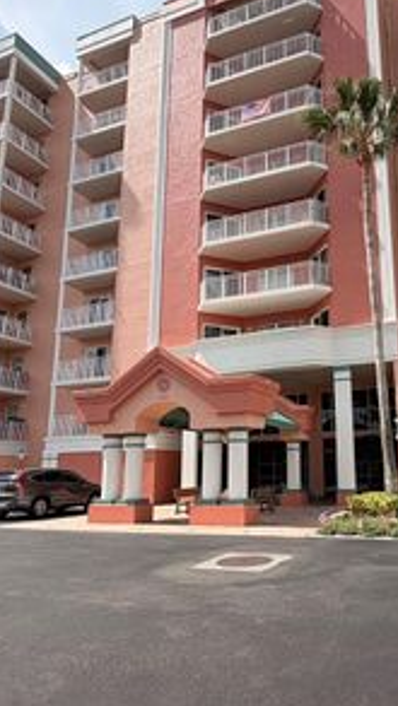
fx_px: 487
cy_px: 375
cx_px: 306
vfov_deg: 71.8
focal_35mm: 26
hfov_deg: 42.8
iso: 20
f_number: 2.2
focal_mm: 2.22
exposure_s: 1/770
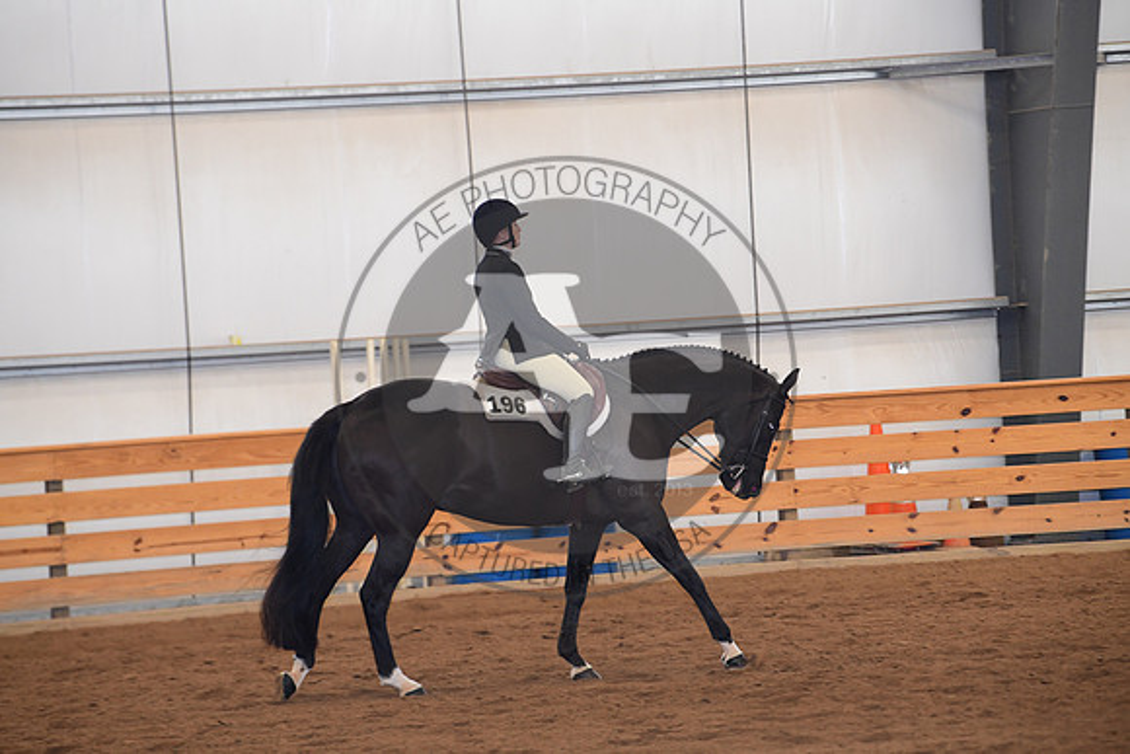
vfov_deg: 6.9
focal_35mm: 200
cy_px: 377
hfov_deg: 10.3
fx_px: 6279
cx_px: 565
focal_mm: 200
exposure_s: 1/250
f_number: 4.5
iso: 4000
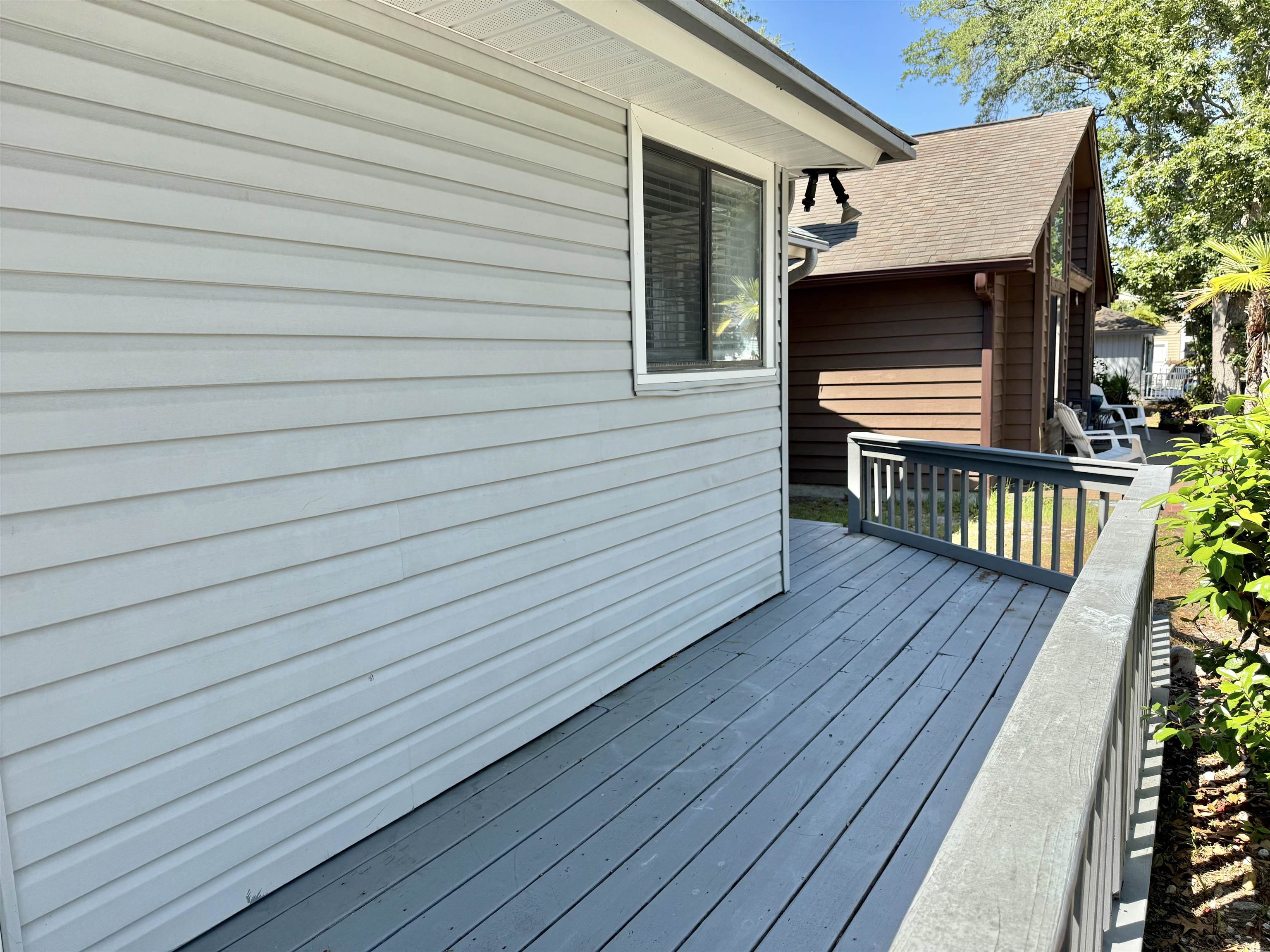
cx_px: 635
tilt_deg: -7.0
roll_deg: +2.3
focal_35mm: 24
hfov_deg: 71.6
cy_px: 476
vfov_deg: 56.8
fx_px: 881
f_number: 1.78
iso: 100
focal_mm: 6.76
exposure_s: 1/1464
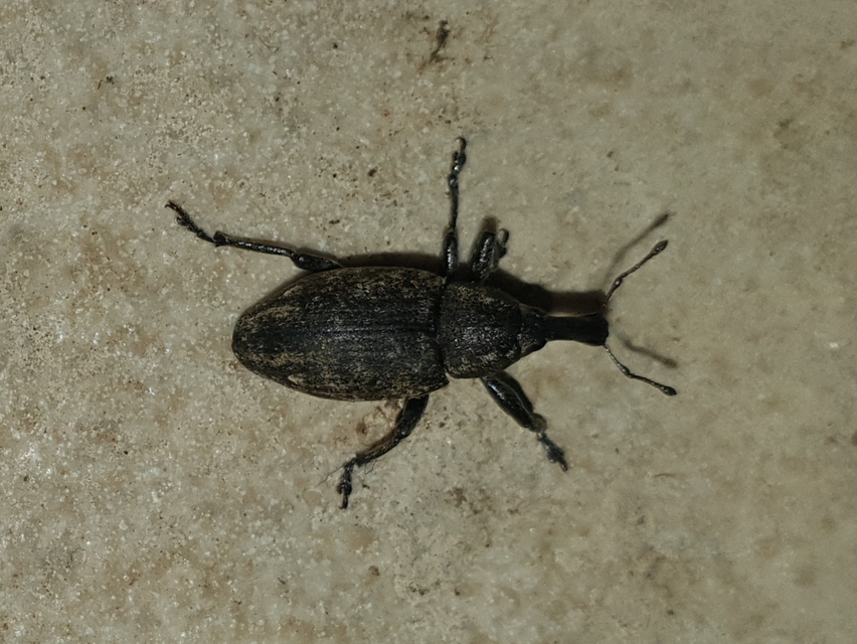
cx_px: 428
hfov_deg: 67.3
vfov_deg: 53.1
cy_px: 322
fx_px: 644
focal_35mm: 26
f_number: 2.4
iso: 50
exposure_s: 1/1543
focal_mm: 4.3
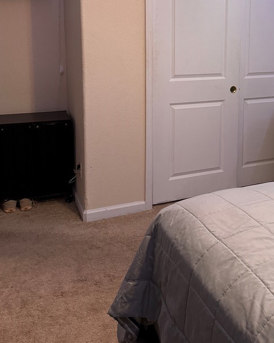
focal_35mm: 39
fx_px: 395
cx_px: 198
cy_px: 85
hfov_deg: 37.5
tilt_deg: -8.8
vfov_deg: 45.2
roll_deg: -1.0
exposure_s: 1/60
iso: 500
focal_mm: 6.76
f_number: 1.78
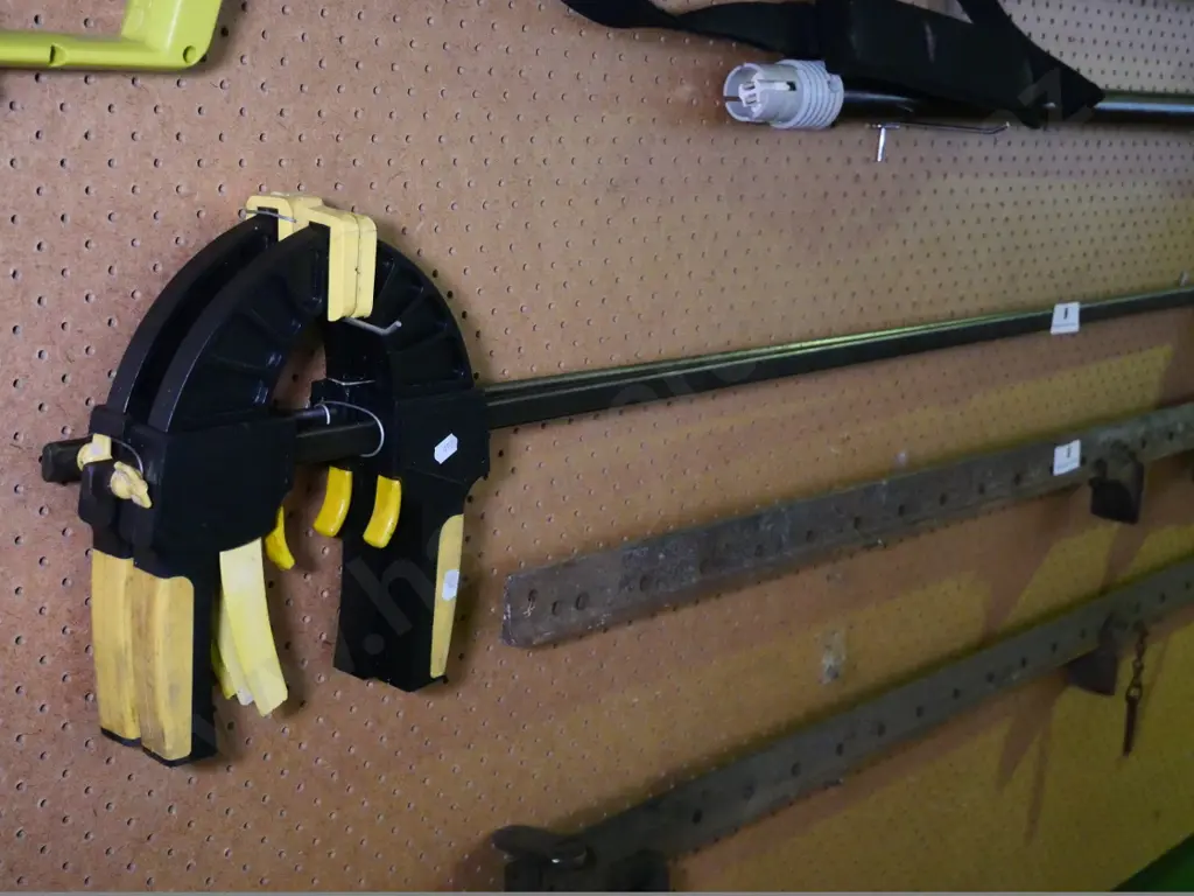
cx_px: 597
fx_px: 1587
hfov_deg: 41.2
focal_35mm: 46
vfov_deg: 31.5
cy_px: 448
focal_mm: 23
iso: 6400
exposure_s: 1/320
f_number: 4.3
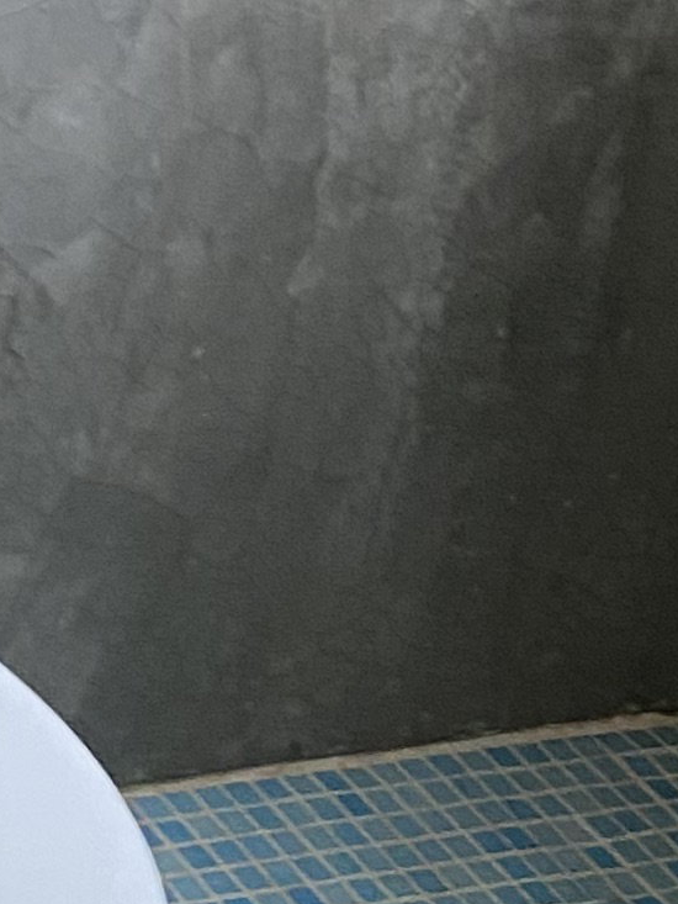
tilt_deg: -9.6
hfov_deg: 9.2
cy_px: -829
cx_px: -1022
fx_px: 3733
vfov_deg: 12.4
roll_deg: -6.4
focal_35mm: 143
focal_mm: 4.25
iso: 160
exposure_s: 1/60
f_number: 1.8
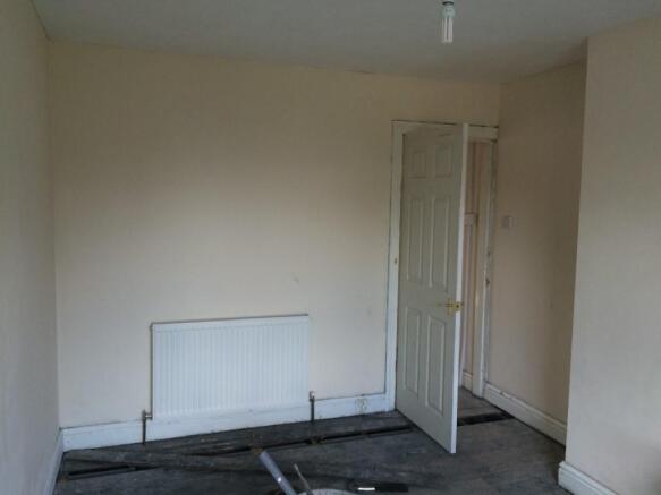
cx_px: 330
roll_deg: +0.3
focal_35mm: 29
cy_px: 248
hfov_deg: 61.7
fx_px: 554
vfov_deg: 48.2
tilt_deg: -5.3
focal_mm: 4.15
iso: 50
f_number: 2.2
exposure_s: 1/30
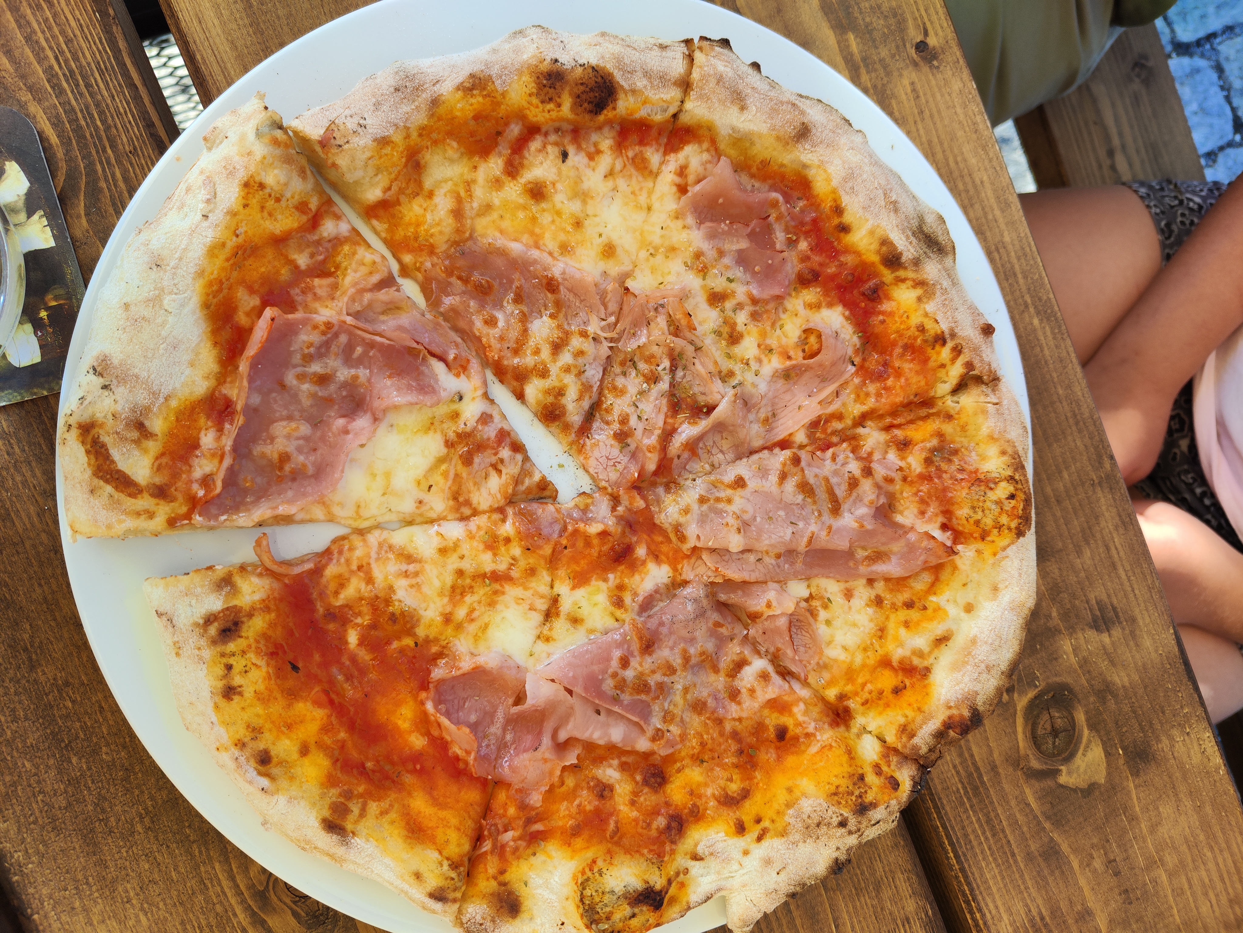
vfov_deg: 56.8
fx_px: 862
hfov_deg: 71.6
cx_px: 622
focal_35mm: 24
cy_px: 466
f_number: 1.88
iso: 50
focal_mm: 5.59
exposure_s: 1/301
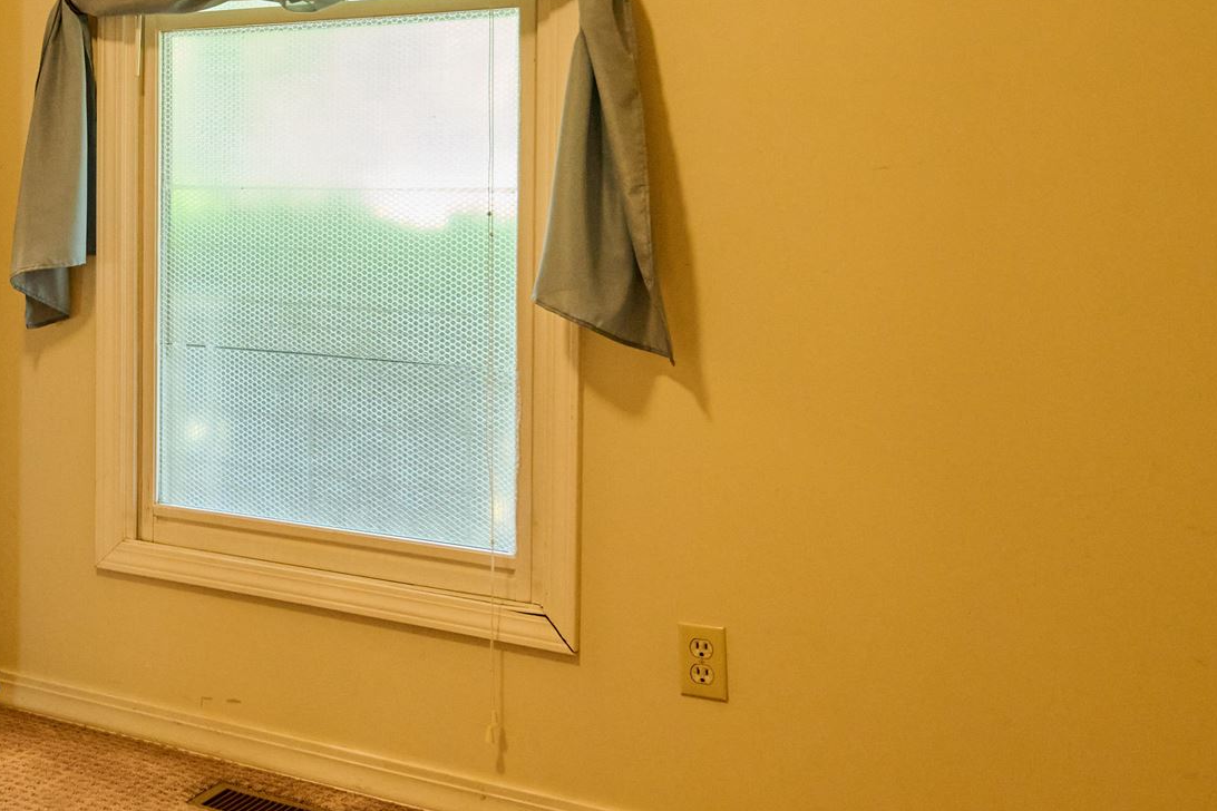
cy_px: 206
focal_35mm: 45
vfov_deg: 29.4
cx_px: 43
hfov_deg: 39.3
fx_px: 1521
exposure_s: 1/80
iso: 1000
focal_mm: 16
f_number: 3.2
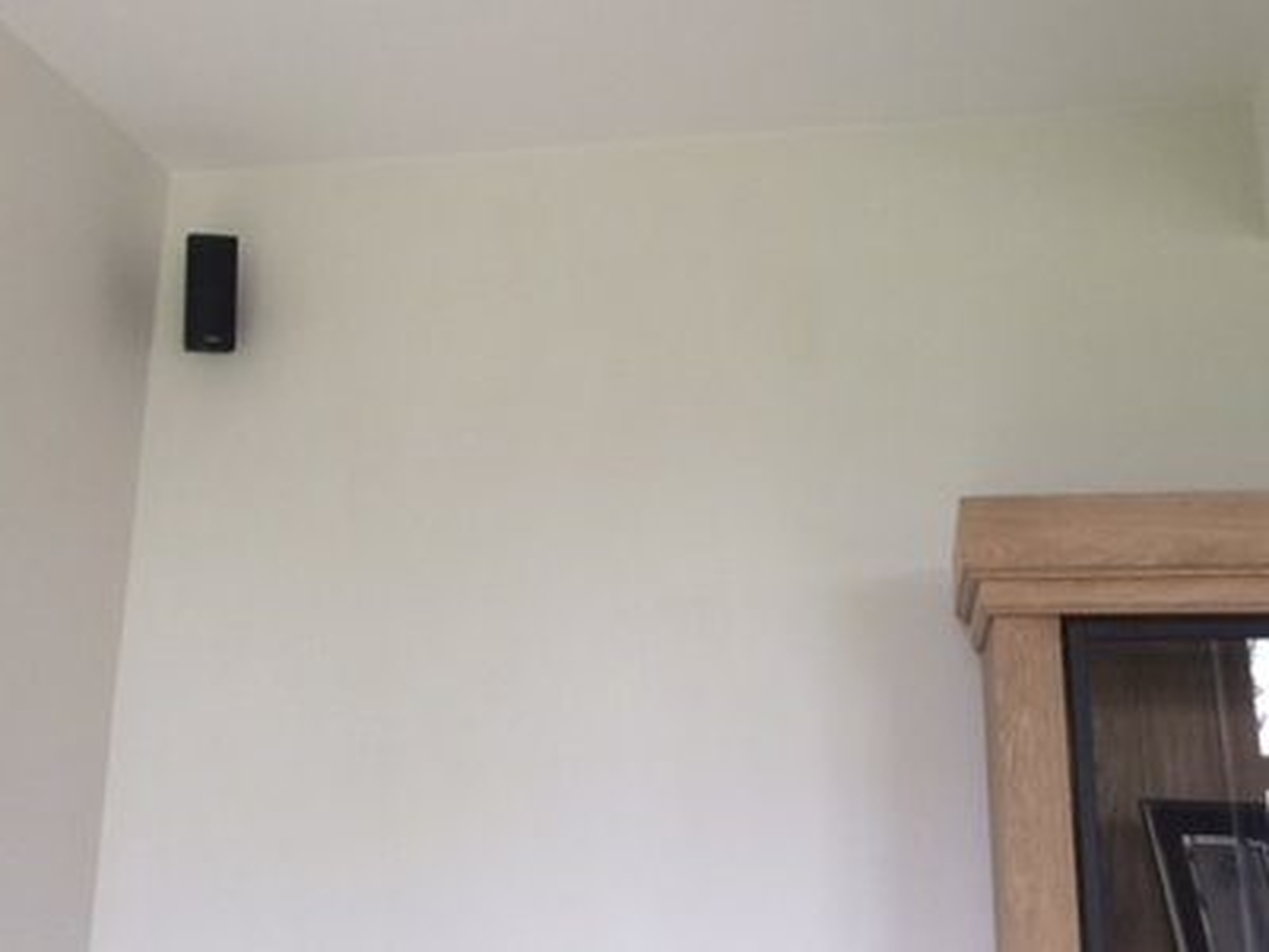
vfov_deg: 48.2
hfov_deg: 61.7
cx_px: 634
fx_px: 1063
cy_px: 476
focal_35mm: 29
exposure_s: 1/33
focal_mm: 4.15
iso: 40
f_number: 2.2
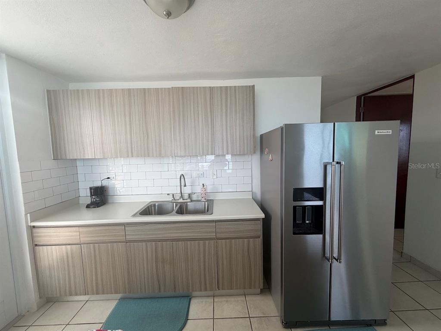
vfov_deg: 85.7
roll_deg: +1.7
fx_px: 178
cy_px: 166
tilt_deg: -4.9
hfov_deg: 102.1
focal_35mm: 14
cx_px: 220
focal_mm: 2.22
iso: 100
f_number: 2.2
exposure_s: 1/121
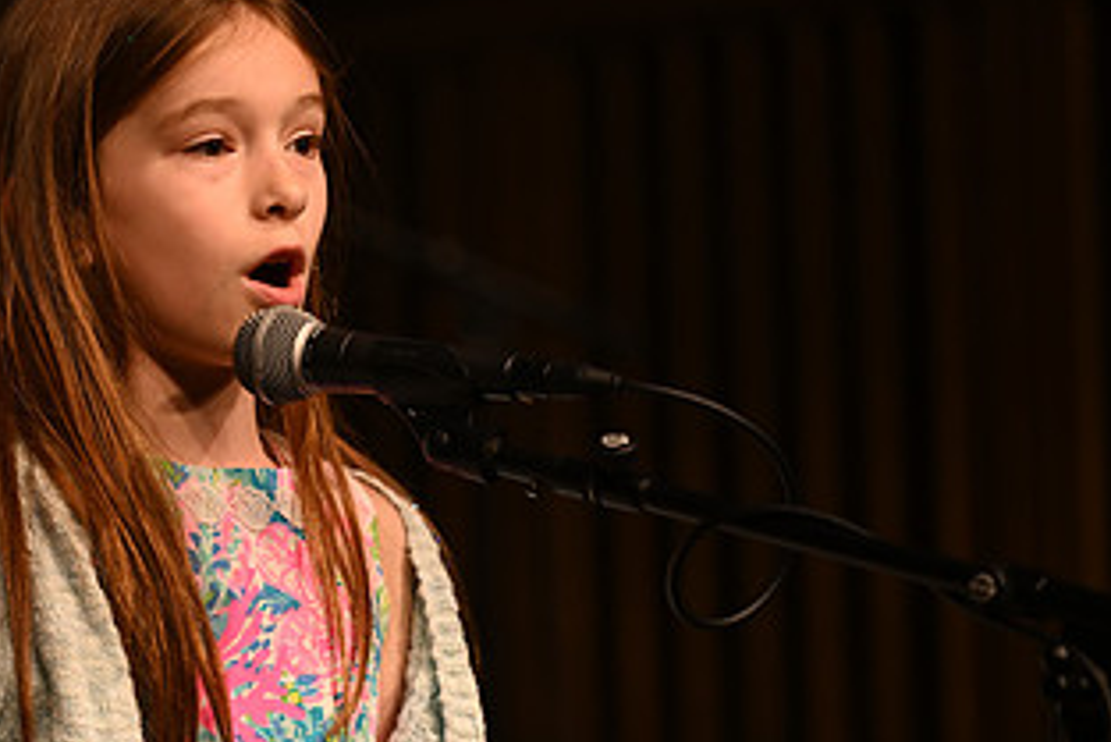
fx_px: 8583
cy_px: 438
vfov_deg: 4.9
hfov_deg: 7.4
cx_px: 390
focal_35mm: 278
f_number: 2.8
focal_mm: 150
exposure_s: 1/400
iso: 800
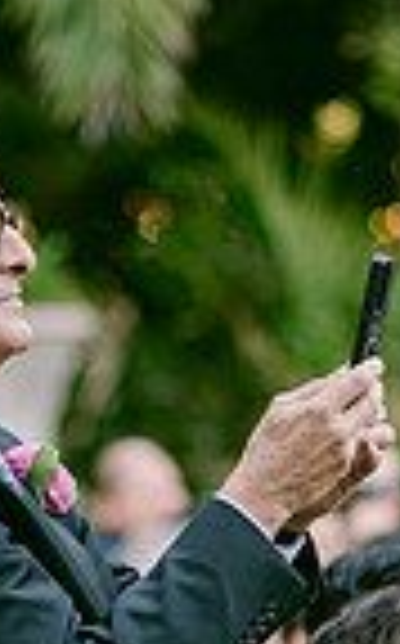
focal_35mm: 272
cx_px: 97
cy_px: 612
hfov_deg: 4.8
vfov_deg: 7.7
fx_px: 4759
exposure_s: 1/250
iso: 200
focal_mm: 85
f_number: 2
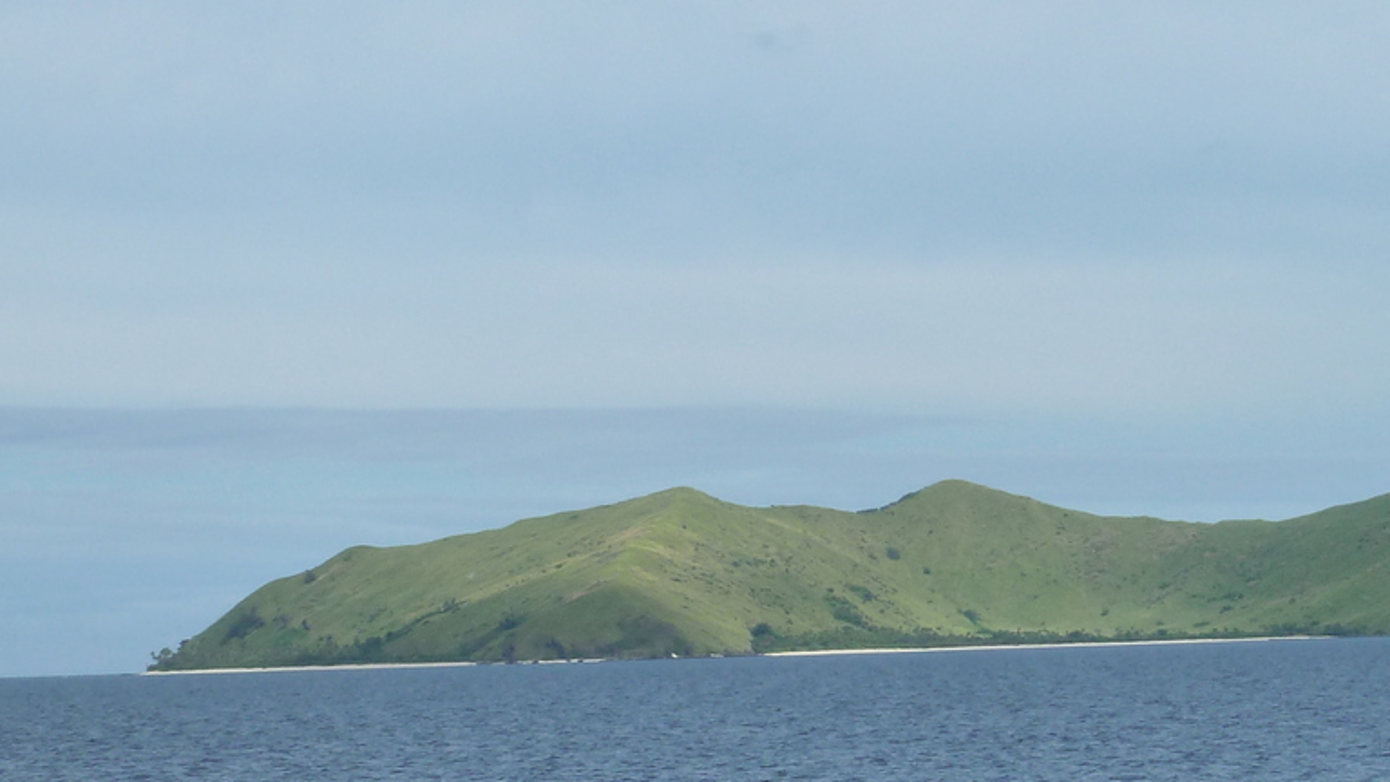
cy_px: 663
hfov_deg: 14.9
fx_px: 5271
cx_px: 1187
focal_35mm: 143
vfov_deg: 8.5
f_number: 5.6
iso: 125
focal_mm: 10.3
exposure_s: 1/500
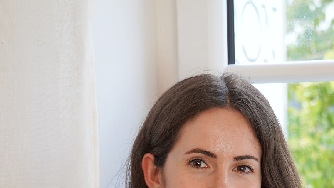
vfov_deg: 10.8
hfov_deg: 19.6
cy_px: 268
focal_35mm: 109
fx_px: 965
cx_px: 192
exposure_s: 1/161
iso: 400
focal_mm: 40
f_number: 4
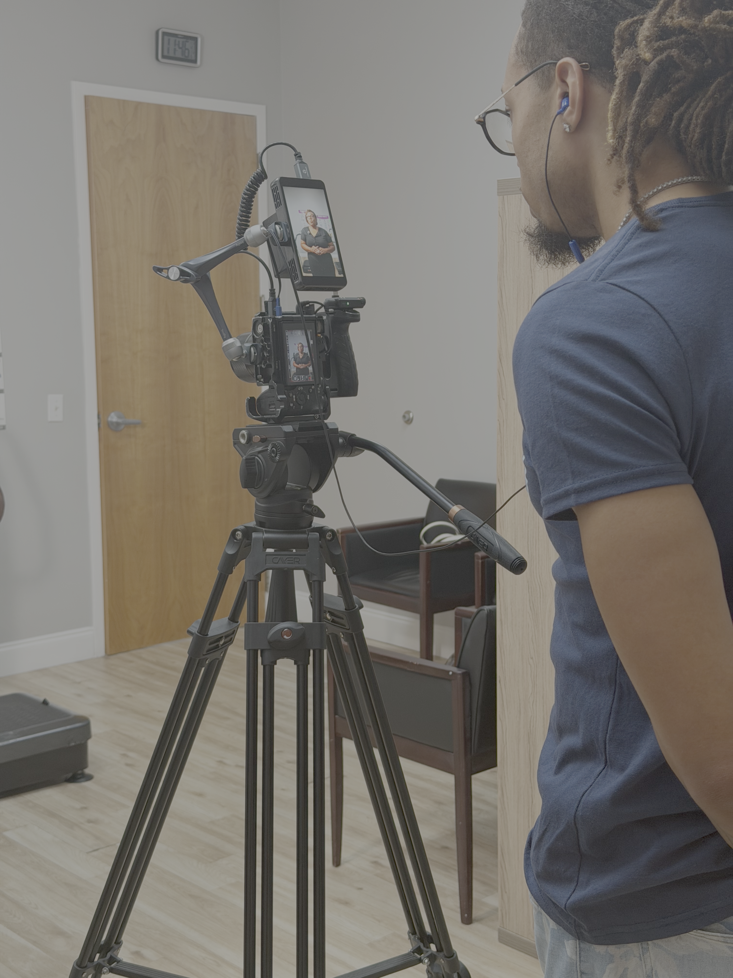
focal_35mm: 48
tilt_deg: -6.6
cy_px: 489
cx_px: 366
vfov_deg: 39.7
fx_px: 1355
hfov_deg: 30.3
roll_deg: +0.0
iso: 125
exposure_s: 1/60
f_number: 1.78
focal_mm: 6.76
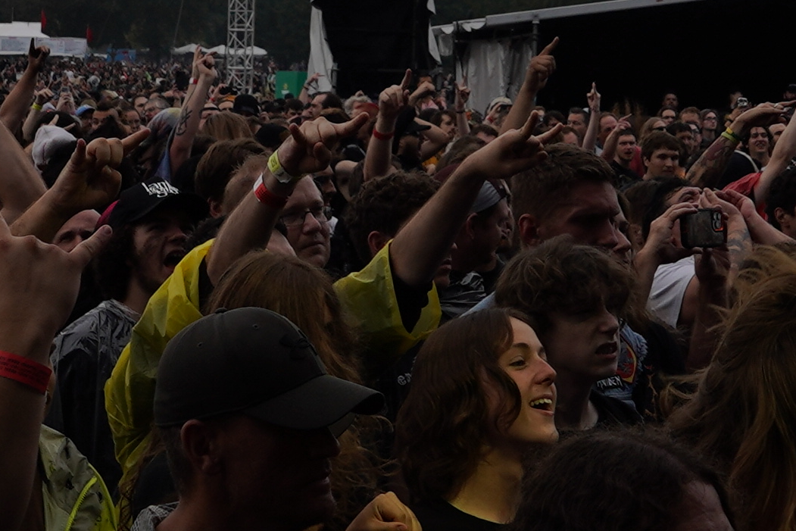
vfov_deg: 9.9
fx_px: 3029
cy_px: -56
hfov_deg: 15.0
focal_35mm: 137
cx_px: 363
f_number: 8
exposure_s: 1/500
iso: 100
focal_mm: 24
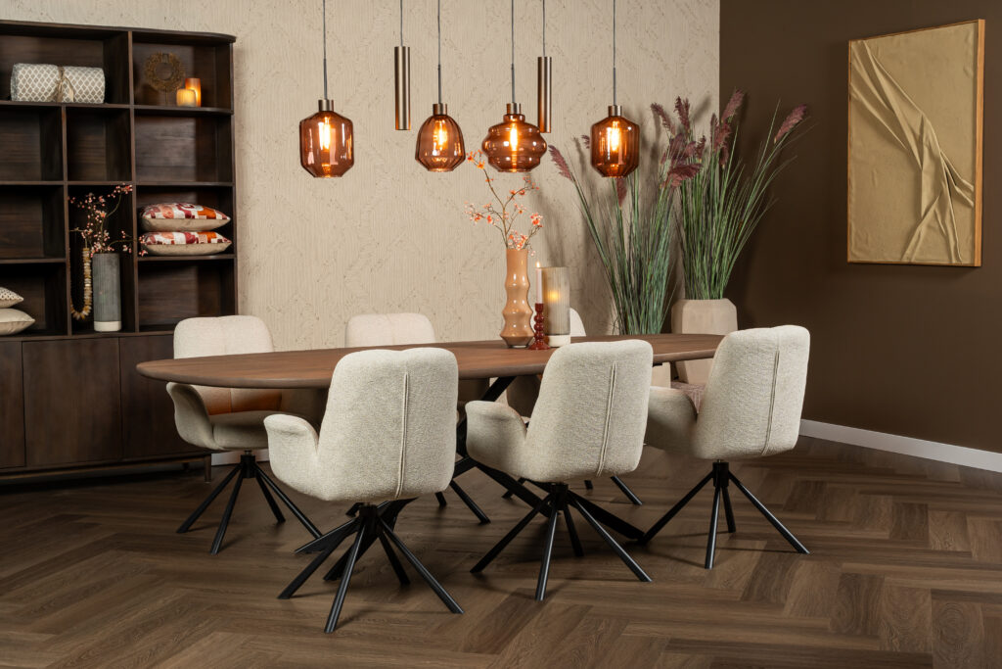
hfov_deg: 39.7
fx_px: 1389
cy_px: 334
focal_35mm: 50
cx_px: 501
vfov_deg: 27.1
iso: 320
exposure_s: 1/3
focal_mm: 49.9
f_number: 11
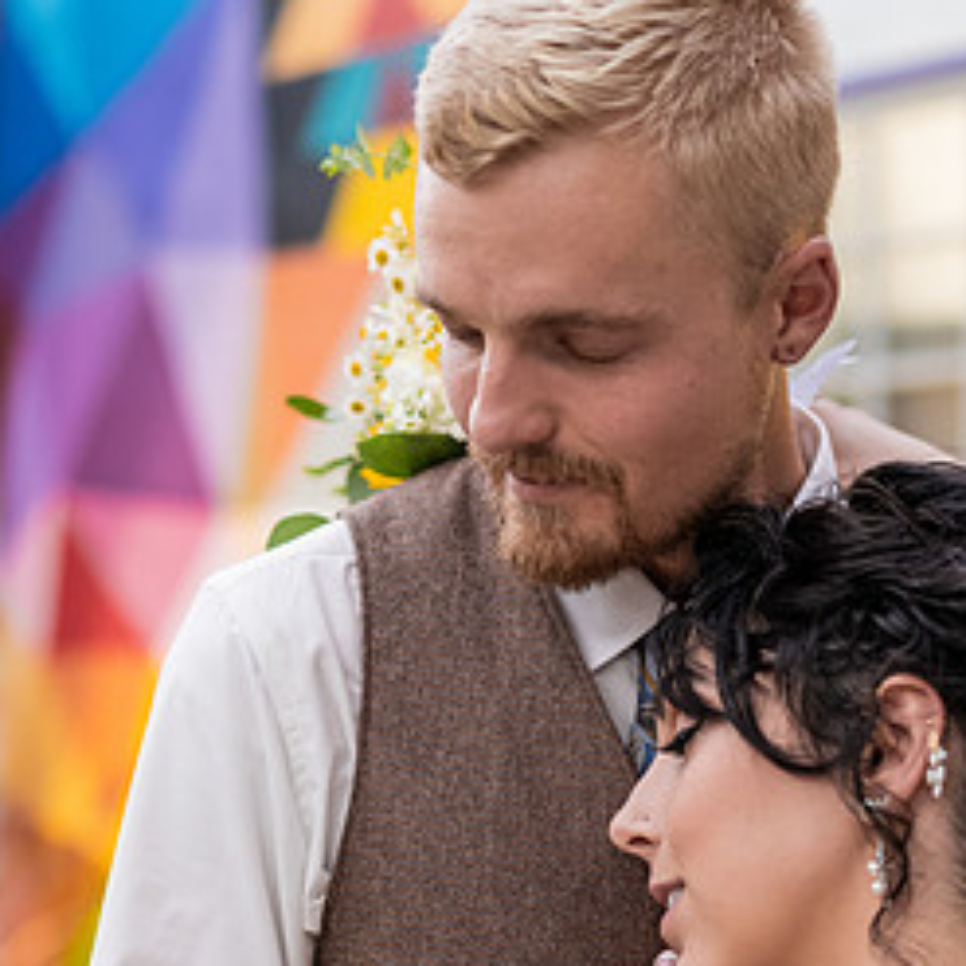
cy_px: 798
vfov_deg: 20.1
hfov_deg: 20.4
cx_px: 544
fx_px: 2684
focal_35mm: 85
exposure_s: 1/160
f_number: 2.2
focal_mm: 55
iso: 500
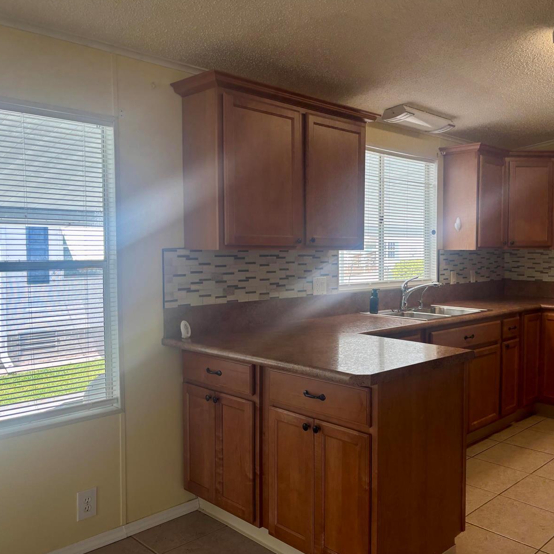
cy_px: 276
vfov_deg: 52.5
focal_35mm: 31
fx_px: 561
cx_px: 338
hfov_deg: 52.1
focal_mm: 5.96
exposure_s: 1/147
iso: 40
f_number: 1.6
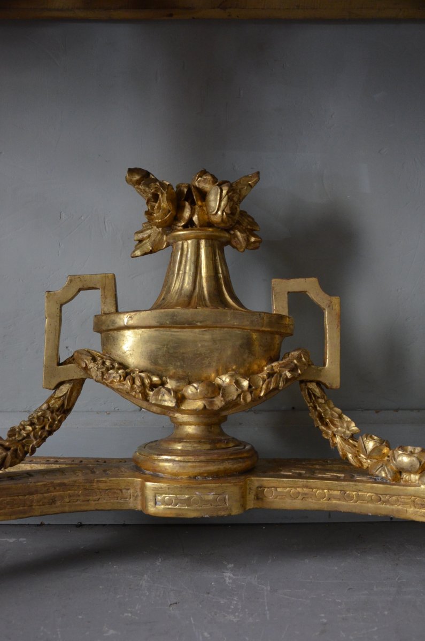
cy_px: 320
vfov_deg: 49.6
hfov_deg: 34.1
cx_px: 212
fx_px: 694
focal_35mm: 39
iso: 2000
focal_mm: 26
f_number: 4
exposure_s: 1/30
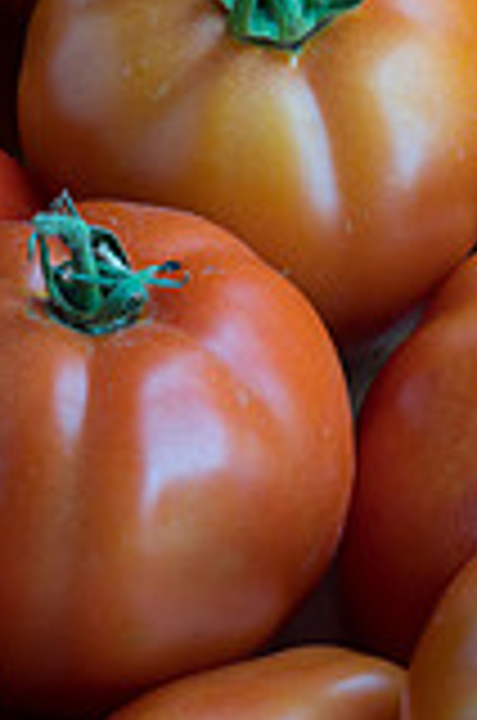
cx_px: 112
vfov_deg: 7.0
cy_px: 531
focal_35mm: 296
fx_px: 5908
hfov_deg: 4.6
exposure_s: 3.2
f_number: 20
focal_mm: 105
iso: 200
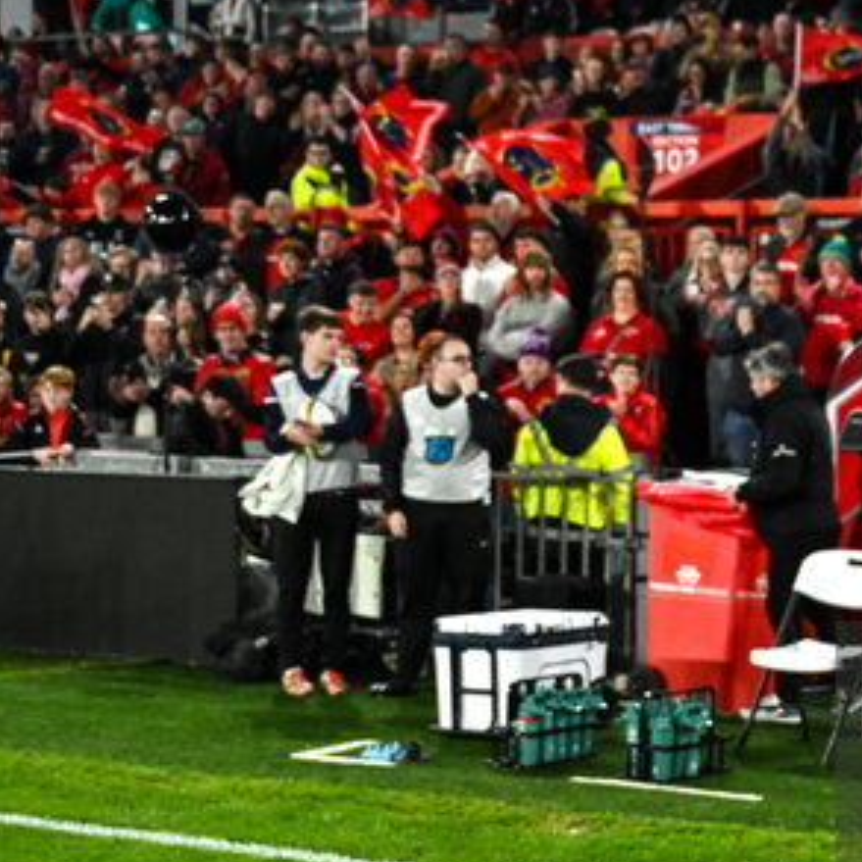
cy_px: 499
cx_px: 983
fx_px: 2718
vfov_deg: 18.0
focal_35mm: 96
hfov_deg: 17.3
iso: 1600
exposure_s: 1/2000
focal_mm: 32.5
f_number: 2.8
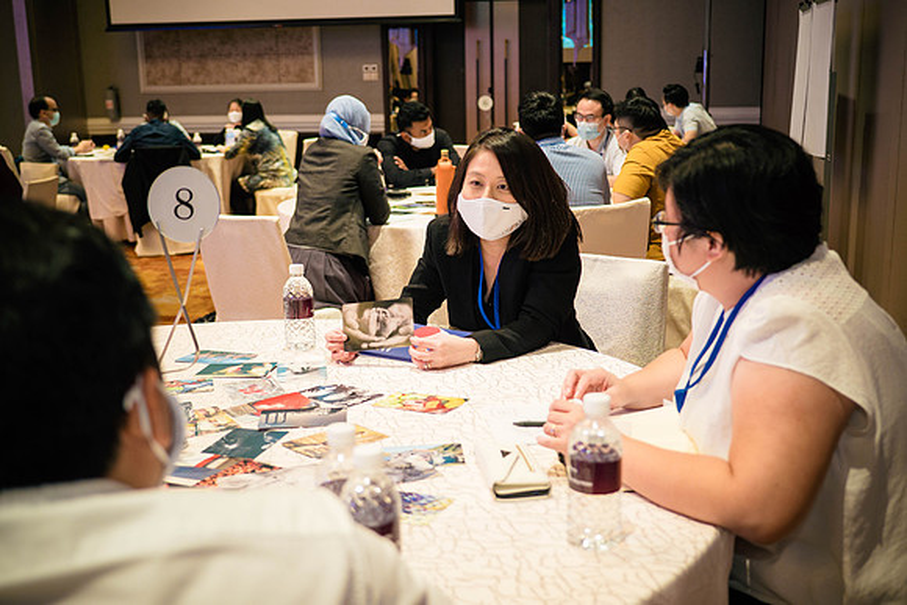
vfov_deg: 31.5
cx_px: 454
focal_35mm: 43
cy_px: 308
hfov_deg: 45.8
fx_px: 1075
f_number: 1.7
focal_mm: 20
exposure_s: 1/100
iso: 640
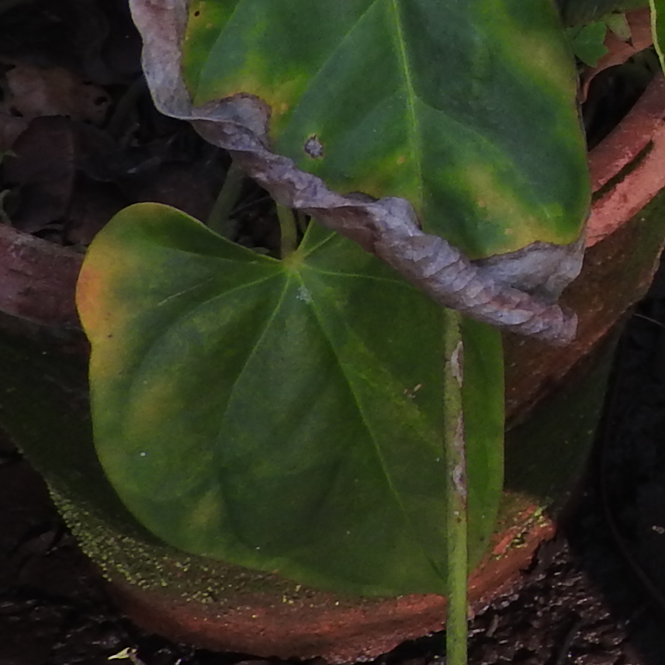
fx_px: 4130
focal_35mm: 190
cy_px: -116
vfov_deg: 9.1
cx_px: 1776
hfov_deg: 8.2
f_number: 3.8
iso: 100
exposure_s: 1/50
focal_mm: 7.2
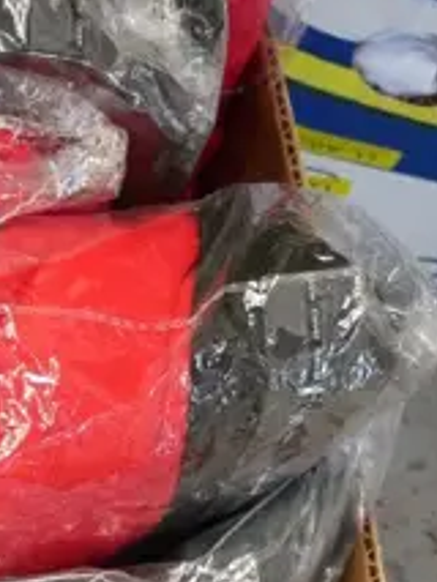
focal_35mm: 221
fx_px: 3716
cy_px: 675
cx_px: -410
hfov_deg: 6.5
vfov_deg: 8.9
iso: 3200
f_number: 4.3
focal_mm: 23
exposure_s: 1/50
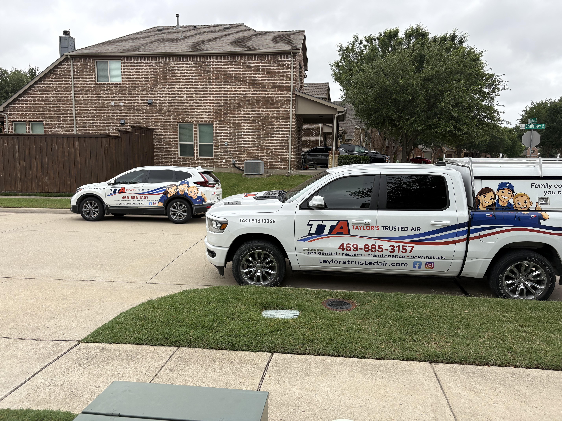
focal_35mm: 26
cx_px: 281
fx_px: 422
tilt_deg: -4.7
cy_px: 210
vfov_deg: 53.1
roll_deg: -0.5
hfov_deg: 67.3
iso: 50
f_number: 1.6
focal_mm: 5.96
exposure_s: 1/1550
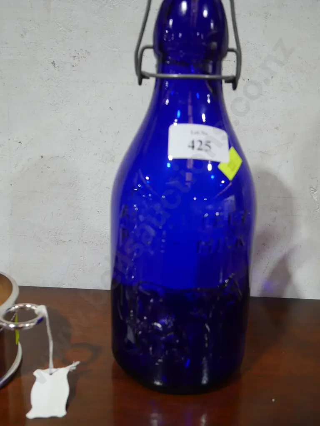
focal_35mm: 34
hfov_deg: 41.8
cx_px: 160
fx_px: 419
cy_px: 213
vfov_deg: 54.0
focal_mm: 17
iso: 640
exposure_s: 1/60
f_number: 4
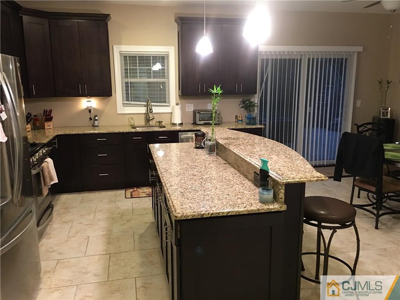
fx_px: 335
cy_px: 150
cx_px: 200
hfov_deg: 61.7
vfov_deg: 48.2
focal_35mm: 29
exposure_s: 1/4
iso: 64
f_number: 2.2
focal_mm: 4.15
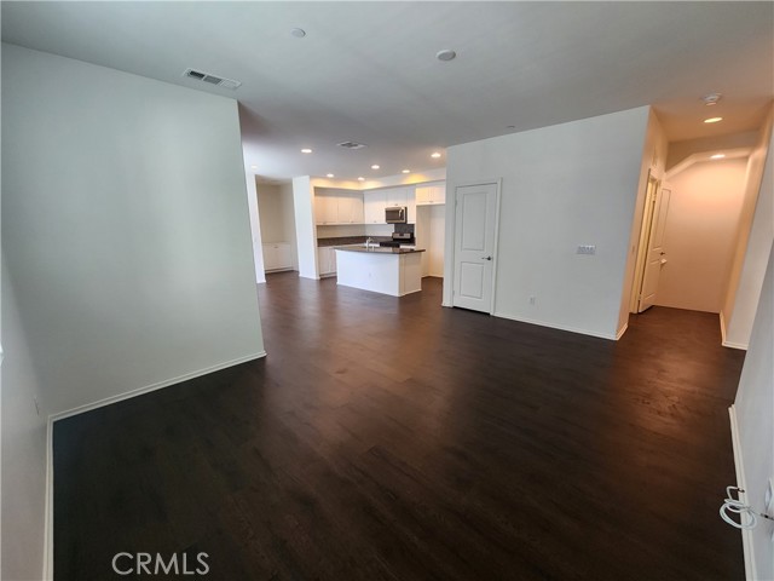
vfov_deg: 89.9
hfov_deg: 106.2
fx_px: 291
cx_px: 387
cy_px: 290
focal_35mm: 13
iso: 320
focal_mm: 2.2
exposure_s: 1/60
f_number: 2.2
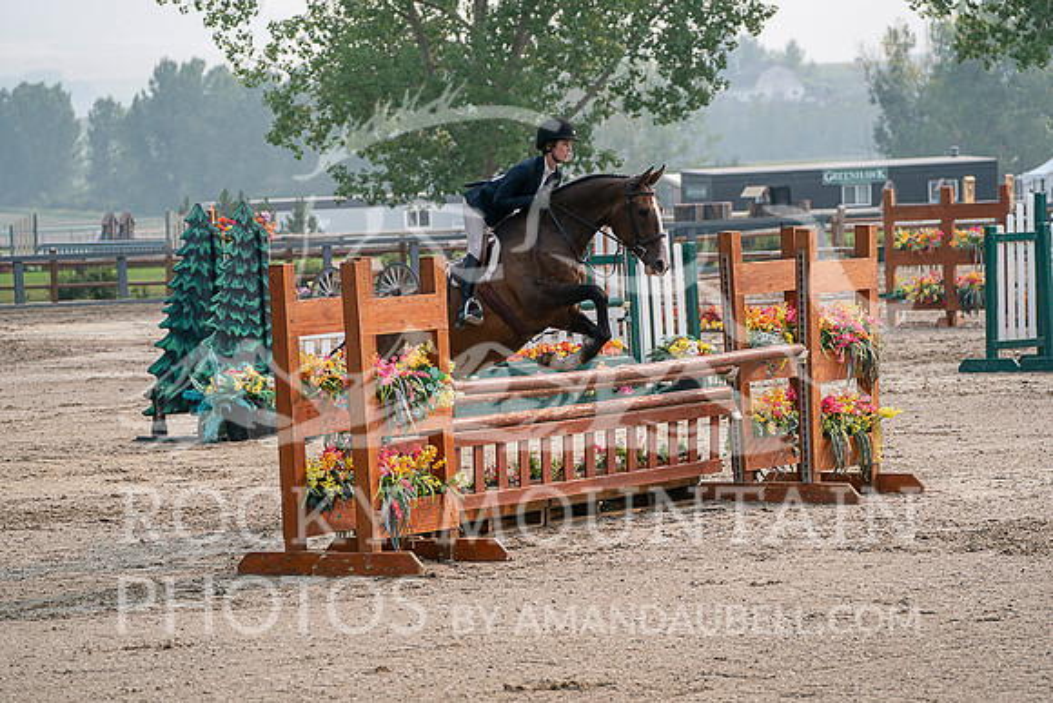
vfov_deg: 8.9
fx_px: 4505
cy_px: 352
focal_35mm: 154
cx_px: 526
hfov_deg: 13.3
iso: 500
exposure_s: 1/1000
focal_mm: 154
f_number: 5.6
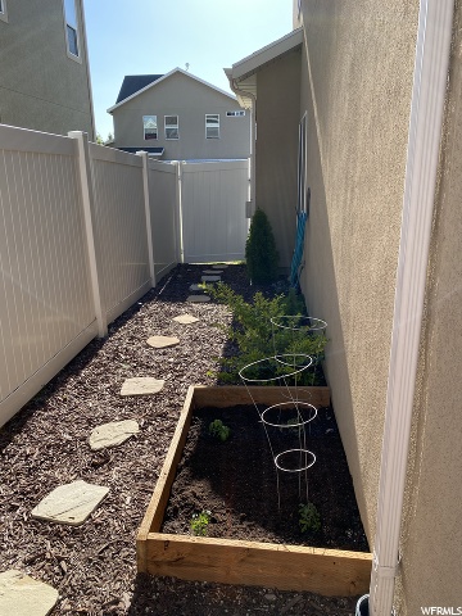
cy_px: 308
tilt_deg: -15.4
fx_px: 463
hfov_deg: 53.1
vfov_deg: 67.3
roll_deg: +1.3
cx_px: 231
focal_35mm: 26
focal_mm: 4.25
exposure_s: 1/805
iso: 32
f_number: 1.8
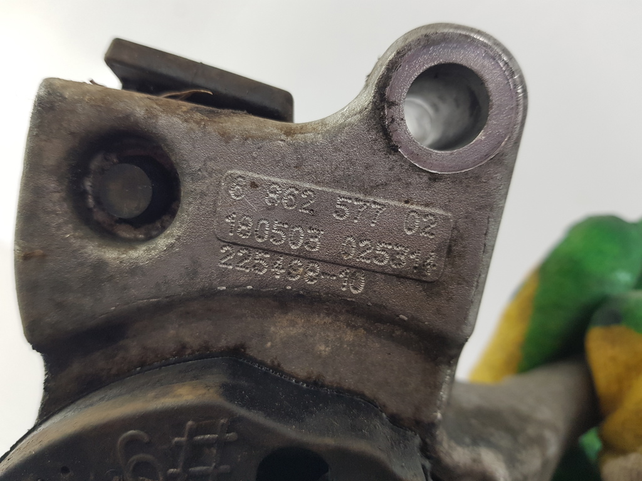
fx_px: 482
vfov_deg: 53.1
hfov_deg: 67.3
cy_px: 240
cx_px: 321
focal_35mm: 26
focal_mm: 4.2
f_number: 1.7
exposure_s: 1/100
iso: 80
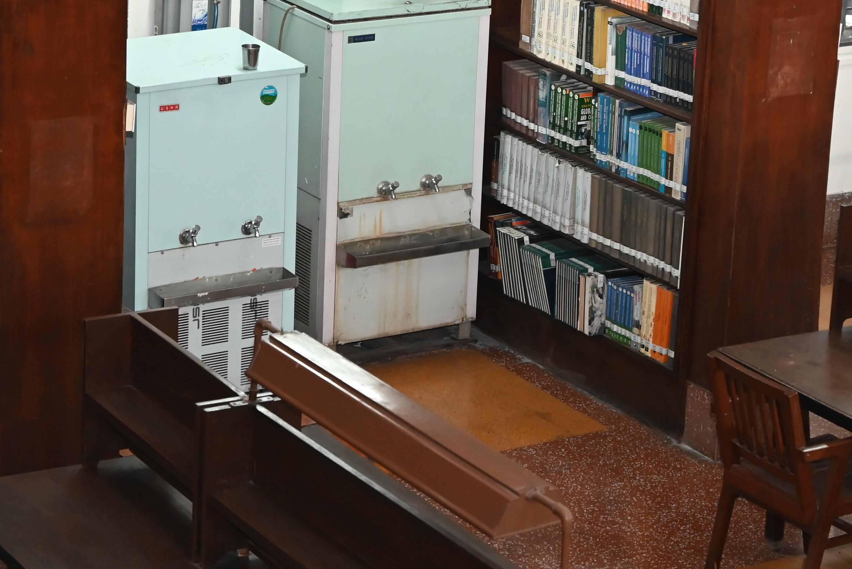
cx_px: 533
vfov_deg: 11.6
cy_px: 133
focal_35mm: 118
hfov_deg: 17.3
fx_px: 2794
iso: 2500
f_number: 5.6
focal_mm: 58
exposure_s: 1/80
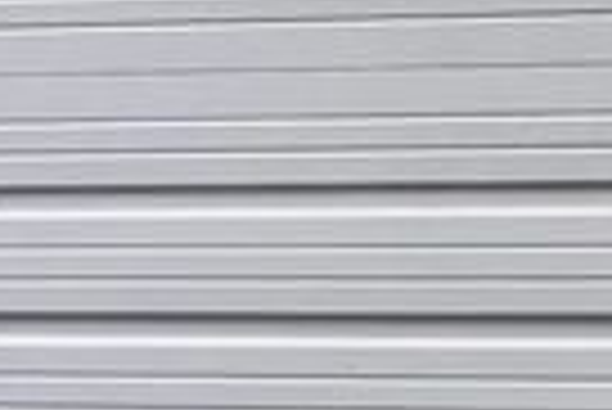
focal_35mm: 180
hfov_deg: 9.8
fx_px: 3063
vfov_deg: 7.6
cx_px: -963
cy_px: -32
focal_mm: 5.4
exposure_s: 1/359
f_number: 1.8
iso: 64
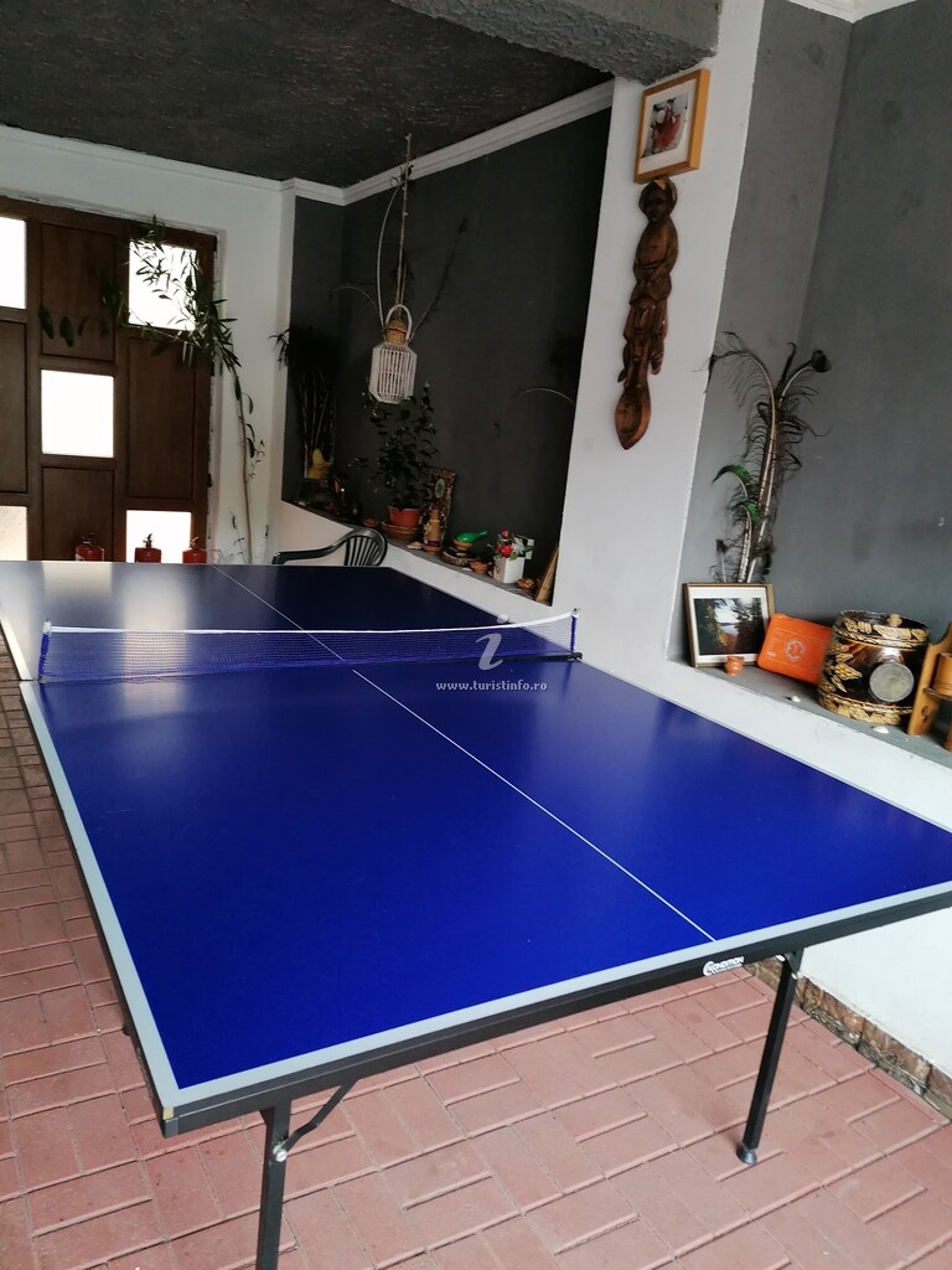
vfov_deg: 65.3
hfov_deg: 51.4
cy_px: 635
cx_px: 476
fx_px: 990
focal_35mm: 27
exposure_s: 1/100
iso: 200
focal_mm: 4.75
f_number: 1.8
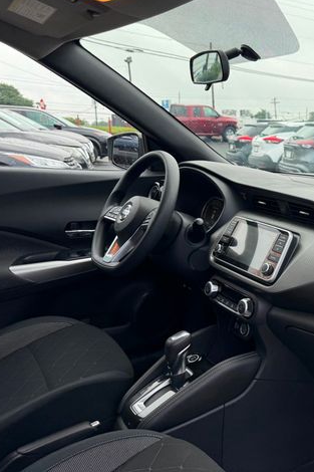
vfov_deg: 55.8
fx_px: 445
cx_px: 297
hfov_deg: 35.9
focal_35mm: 34
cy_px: 232
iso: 100
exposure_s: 1/728
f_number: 1.78
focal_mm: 6.76
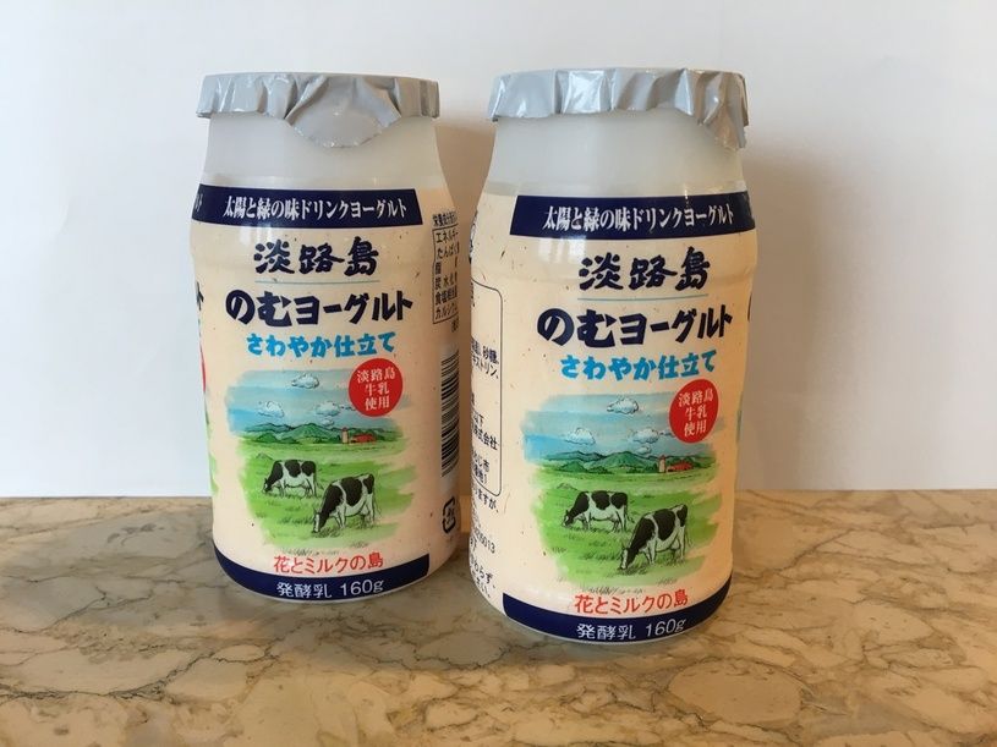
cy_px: 374
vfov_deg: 48.2
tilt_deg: -14.9
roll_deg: -0.2
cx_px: 498
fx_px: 835
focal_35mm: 29
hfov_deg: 61.7
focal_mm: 4.15
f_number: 2.2
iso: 32
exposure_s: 1/30
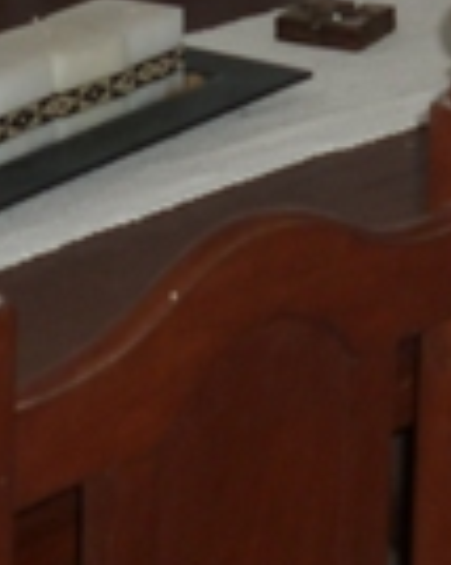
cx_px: 590
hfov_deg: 9.8
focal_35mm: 154
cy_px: -211
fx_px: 2572
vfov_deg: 12.1
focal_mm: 5.5
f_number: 2.8
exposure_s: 1/30
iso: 100
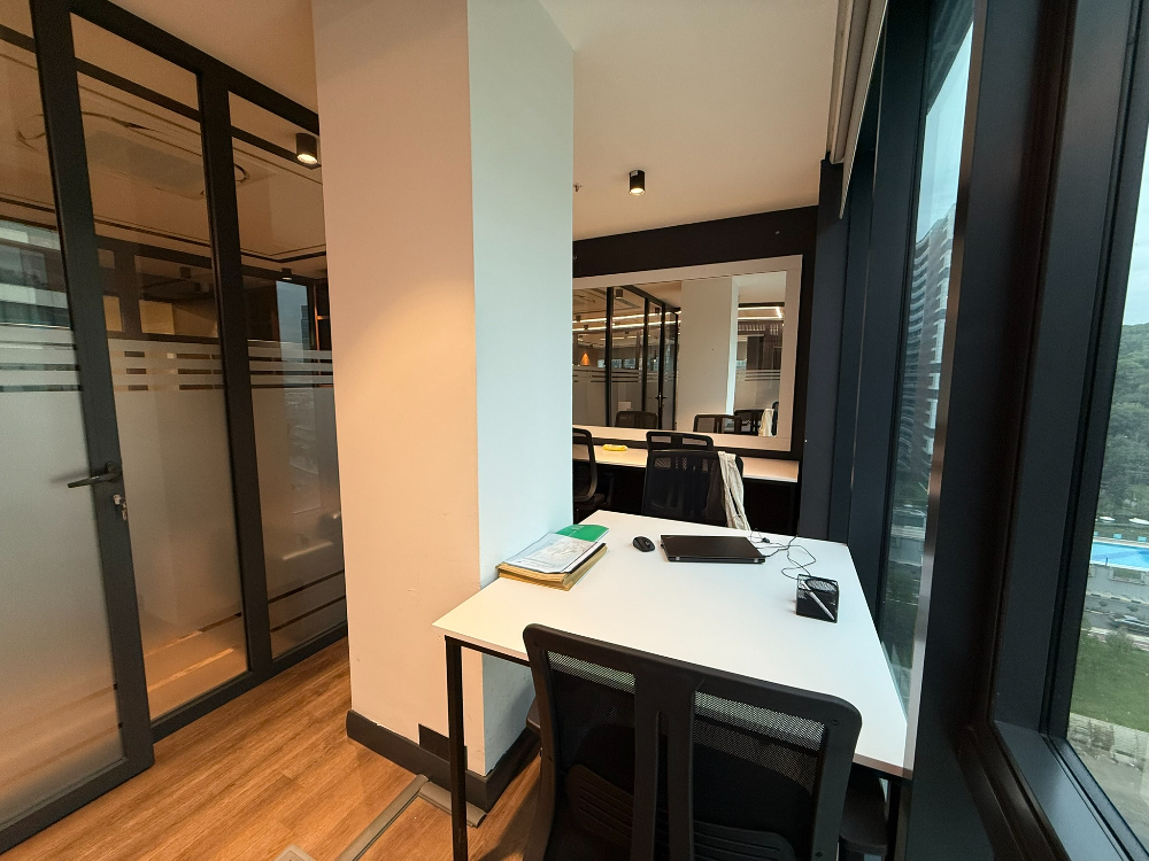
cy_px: 430
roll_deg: +0.0
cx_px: 574
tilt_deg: -5.8
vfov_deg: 85.7
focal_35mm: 14
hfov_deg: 102.1
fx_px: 465
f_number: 2.2
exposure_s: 1/100
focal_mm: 2.22
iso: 160
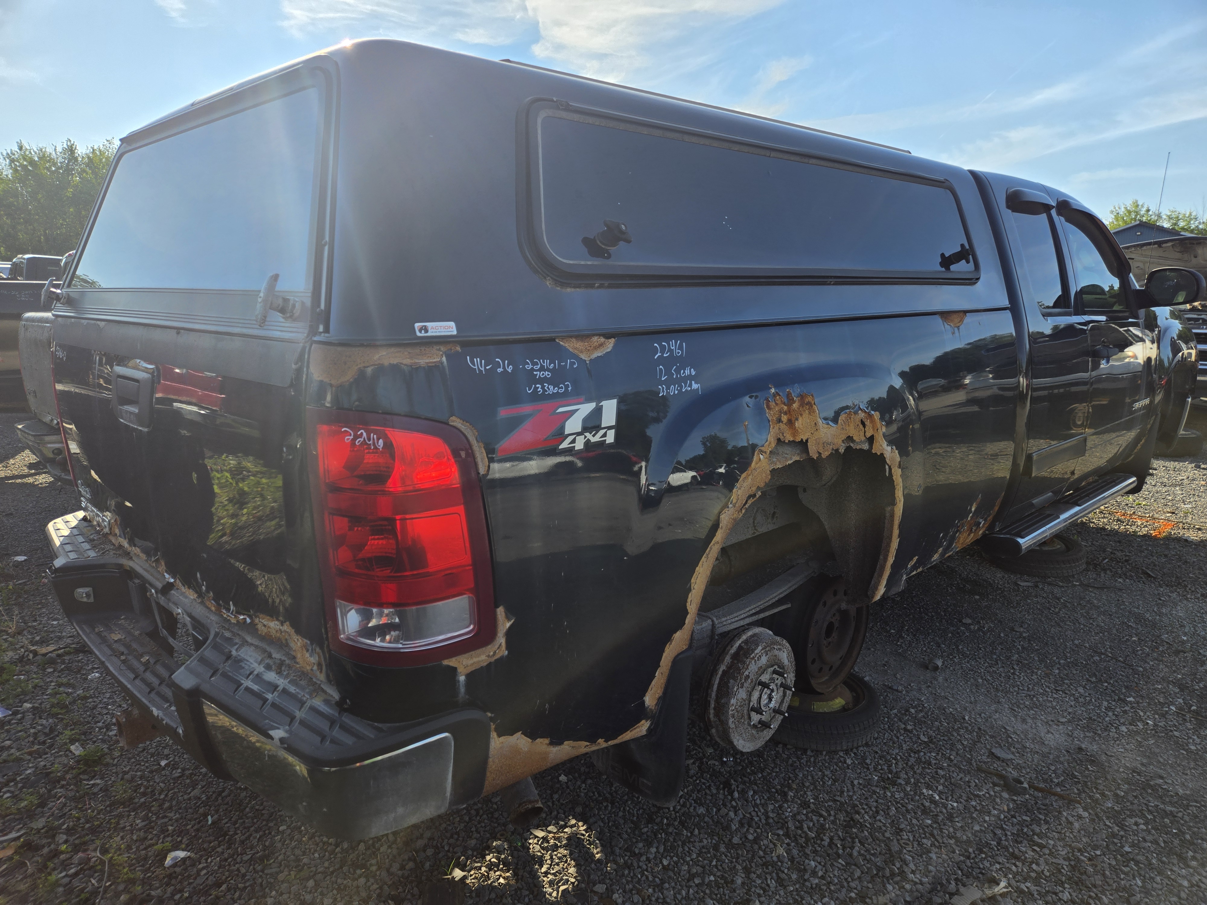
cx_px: 604
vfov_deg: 58.9
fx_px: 802
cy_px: 452
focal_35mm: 23
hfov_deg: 73.9
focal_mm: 5.4
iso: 25
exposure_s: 1/1628
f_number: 1.8
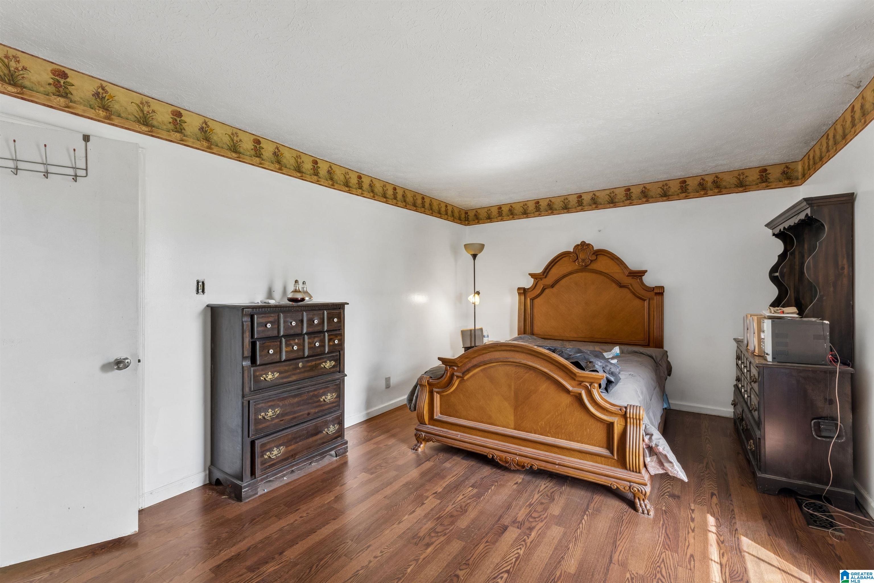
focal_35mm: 16
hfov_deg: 98.5
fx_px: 376
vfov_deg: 75.5
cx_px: 437
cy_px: 292
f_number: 13
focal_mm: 15.5
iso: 400
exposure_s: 1/3.33
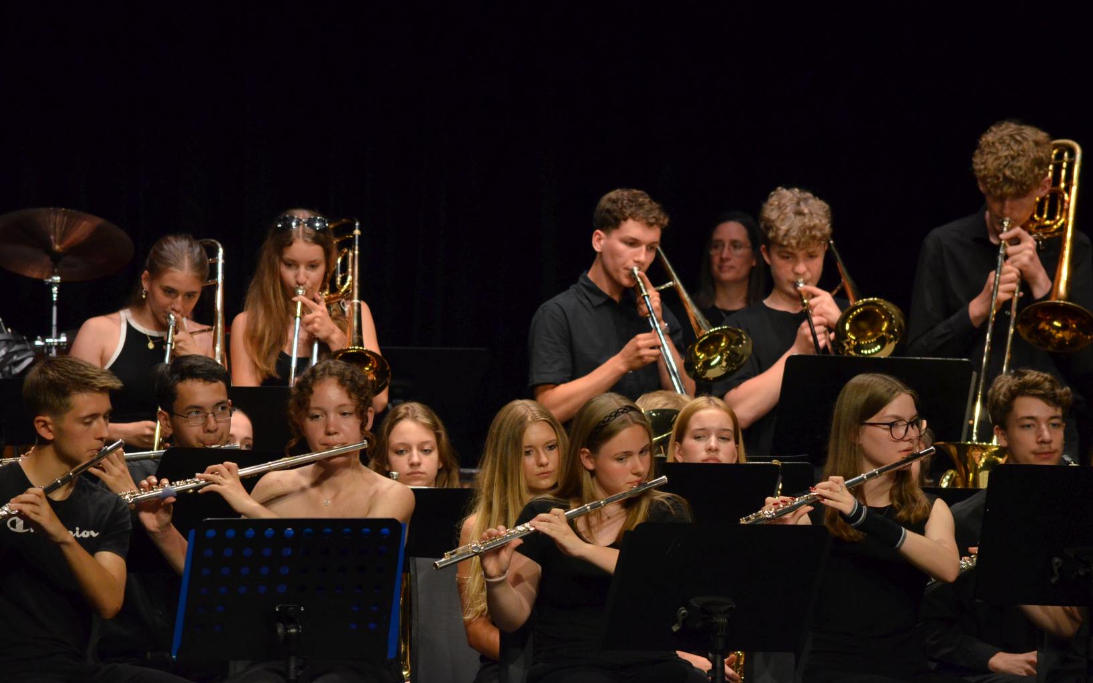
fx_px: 8191
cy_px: 331
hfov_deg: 7.6
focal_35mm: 275
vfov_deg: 4.8
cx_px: 546
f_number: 5
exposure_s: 1/400
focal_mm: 180
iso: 2500
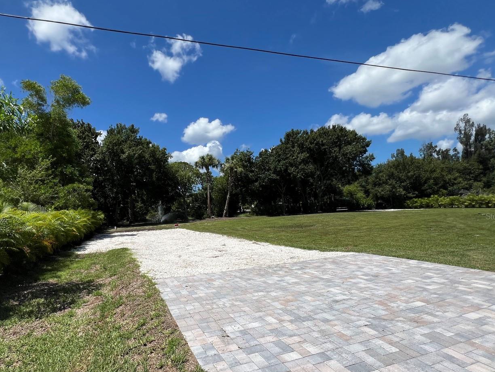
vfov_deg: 74.2
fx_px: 243
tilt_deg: -1.6
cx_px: 201
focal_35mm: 17
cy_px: 216
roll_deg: +1.4
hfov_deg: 90.0
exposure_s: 1/3311
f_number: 1.8
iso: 32
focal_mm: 1.57
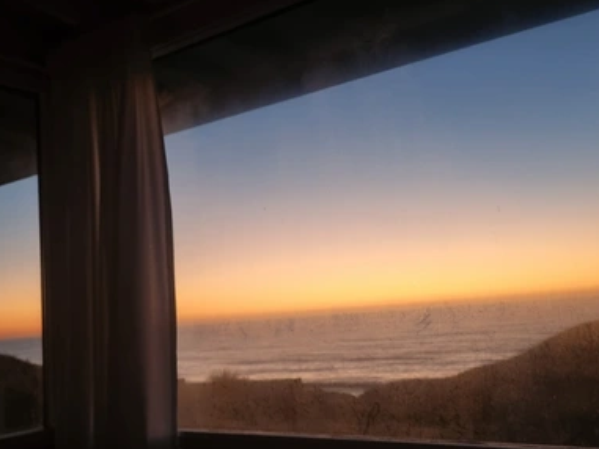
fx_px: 519
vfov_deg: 46.8
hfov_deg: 59.9
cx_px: 288
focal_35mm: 30
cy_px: 226
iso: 250
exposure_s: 1/50
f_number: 1.8
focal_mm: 5.4
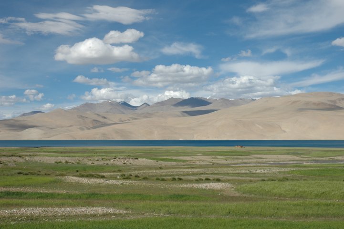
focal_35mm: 57
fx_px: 544
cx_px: 172
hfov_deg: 35.1
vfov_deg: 23.8
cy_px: 114
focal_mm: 38
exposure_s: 1/250
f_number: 14
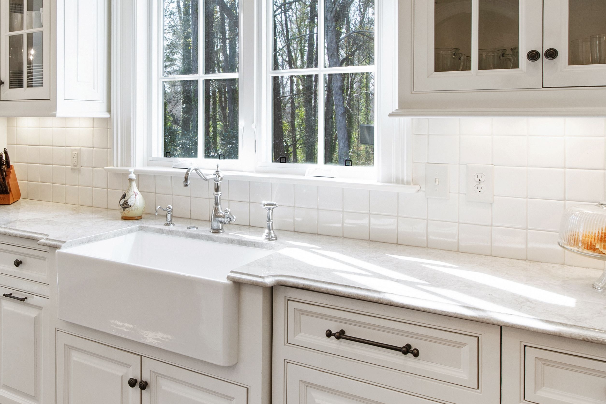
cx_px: 198
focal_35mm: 33
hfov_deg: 55.9
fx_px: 555
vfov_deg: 39.5
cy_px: 133
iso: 100
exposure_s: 1/2.5
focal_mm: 10
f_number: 8
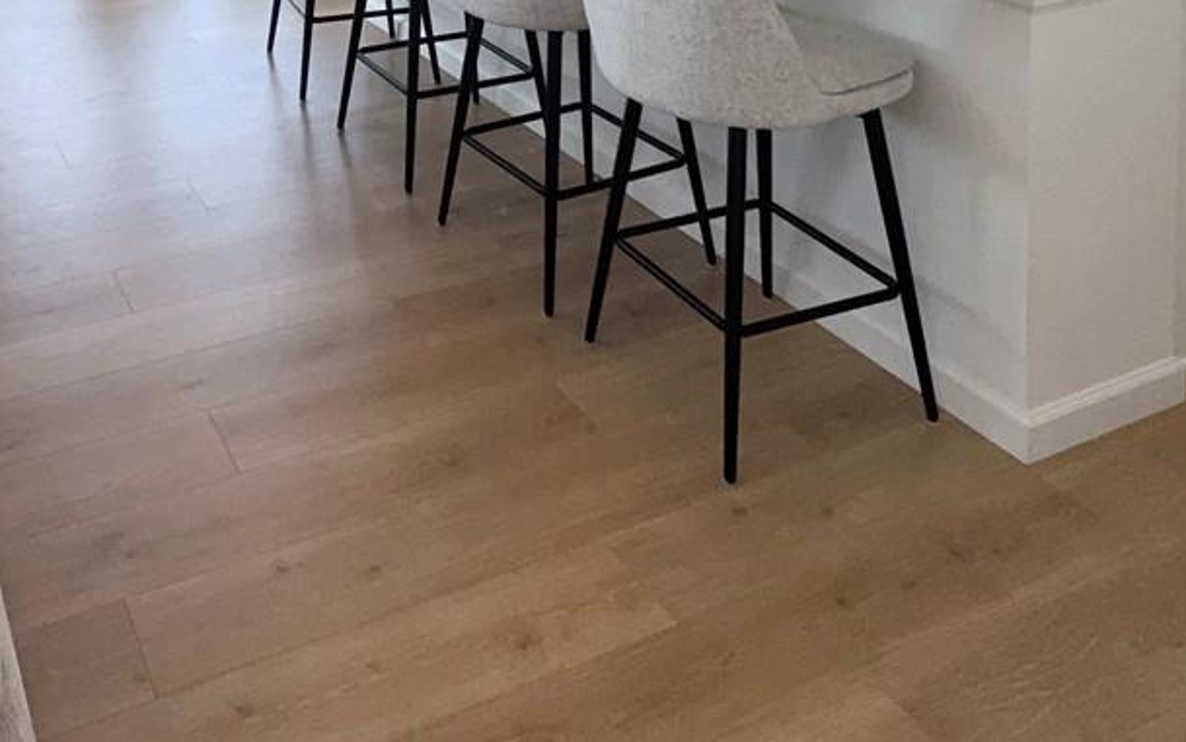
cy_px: -298
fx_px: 1261
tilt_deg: -4.6
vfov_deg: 26.2
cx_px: 308
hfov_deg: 48.6
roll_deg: +2.3
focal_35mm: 39
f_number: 2.2
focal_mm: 2.22
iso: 40
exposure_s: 1/148
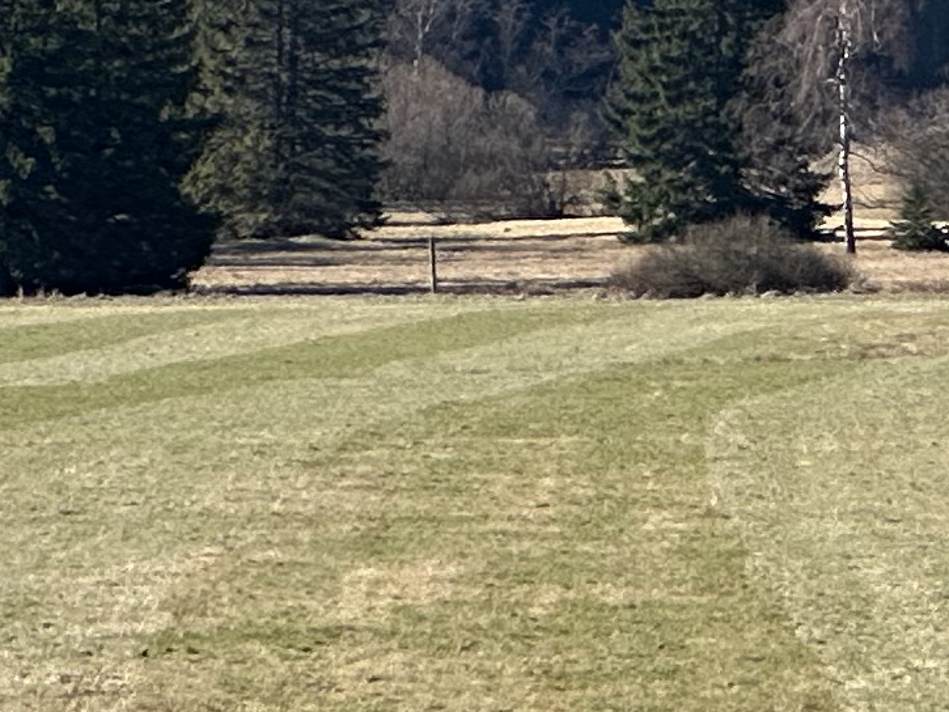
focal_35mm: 428
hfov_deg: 4.5
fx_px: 11736
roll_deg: -0.2
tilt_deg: +0.2
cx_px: 2518
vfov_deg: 3.5
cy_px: -293
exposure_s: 1/555
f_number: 2.8
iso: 32
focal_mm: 9
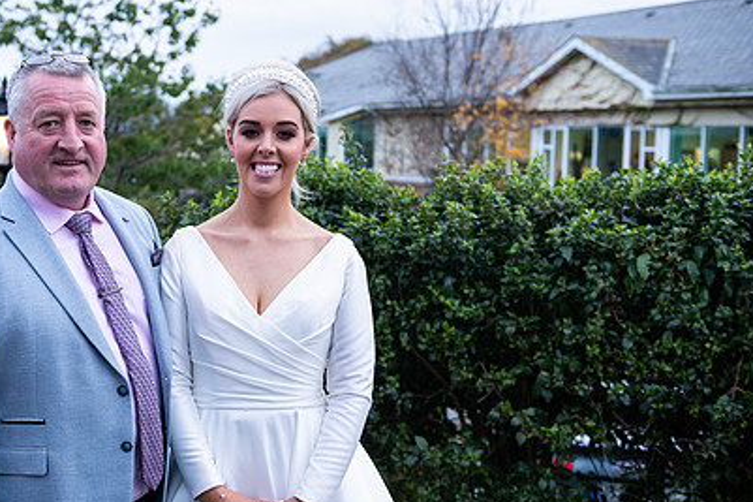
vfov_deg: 24.6
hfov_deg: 35.7
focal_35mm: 55
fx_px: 1150
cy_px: 274
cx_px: 223
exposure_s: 1/160
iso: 640
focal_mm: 38
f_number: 3.5
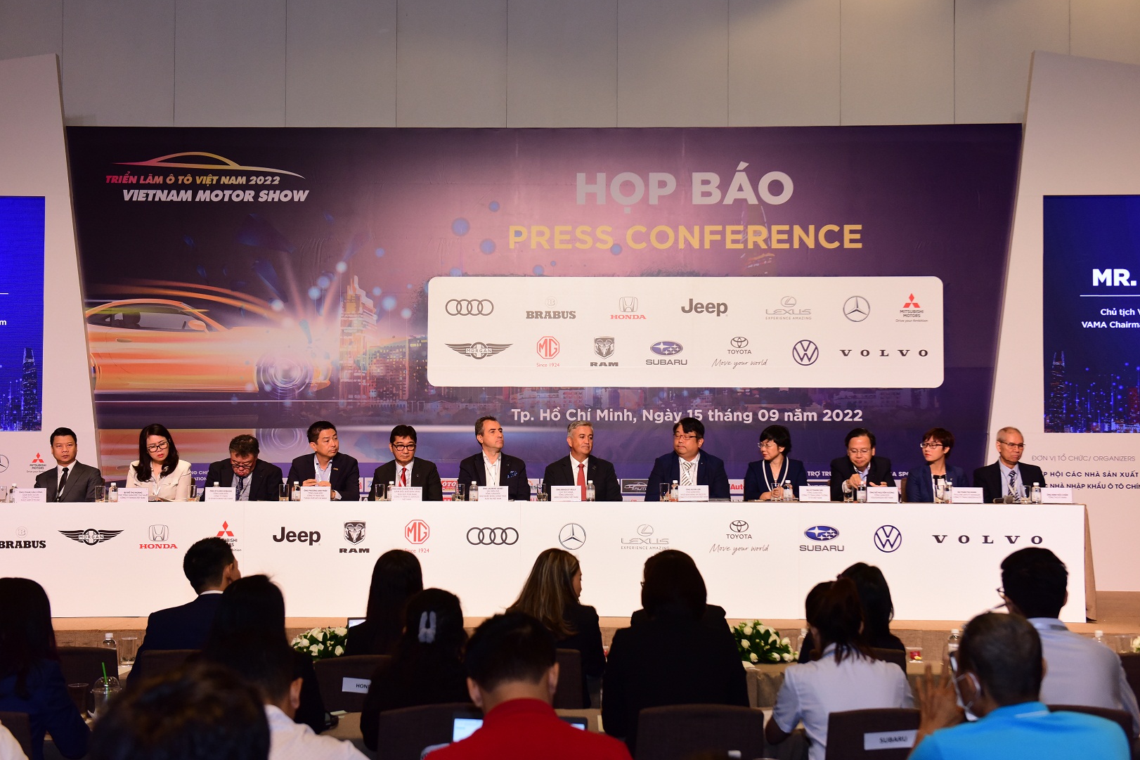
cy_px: 373
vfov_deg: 27.5
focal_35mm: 49
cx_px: 559
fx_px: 1551
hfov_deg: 40.3
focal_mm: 48
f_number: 4.5
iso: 2000
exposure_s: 1/125
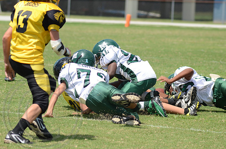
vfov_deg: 4.6
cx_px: 113
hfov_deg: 6.9
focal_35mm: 300
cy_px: 74
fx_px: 1879
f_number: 6.3
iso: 200
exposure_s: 1/800
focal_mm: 200
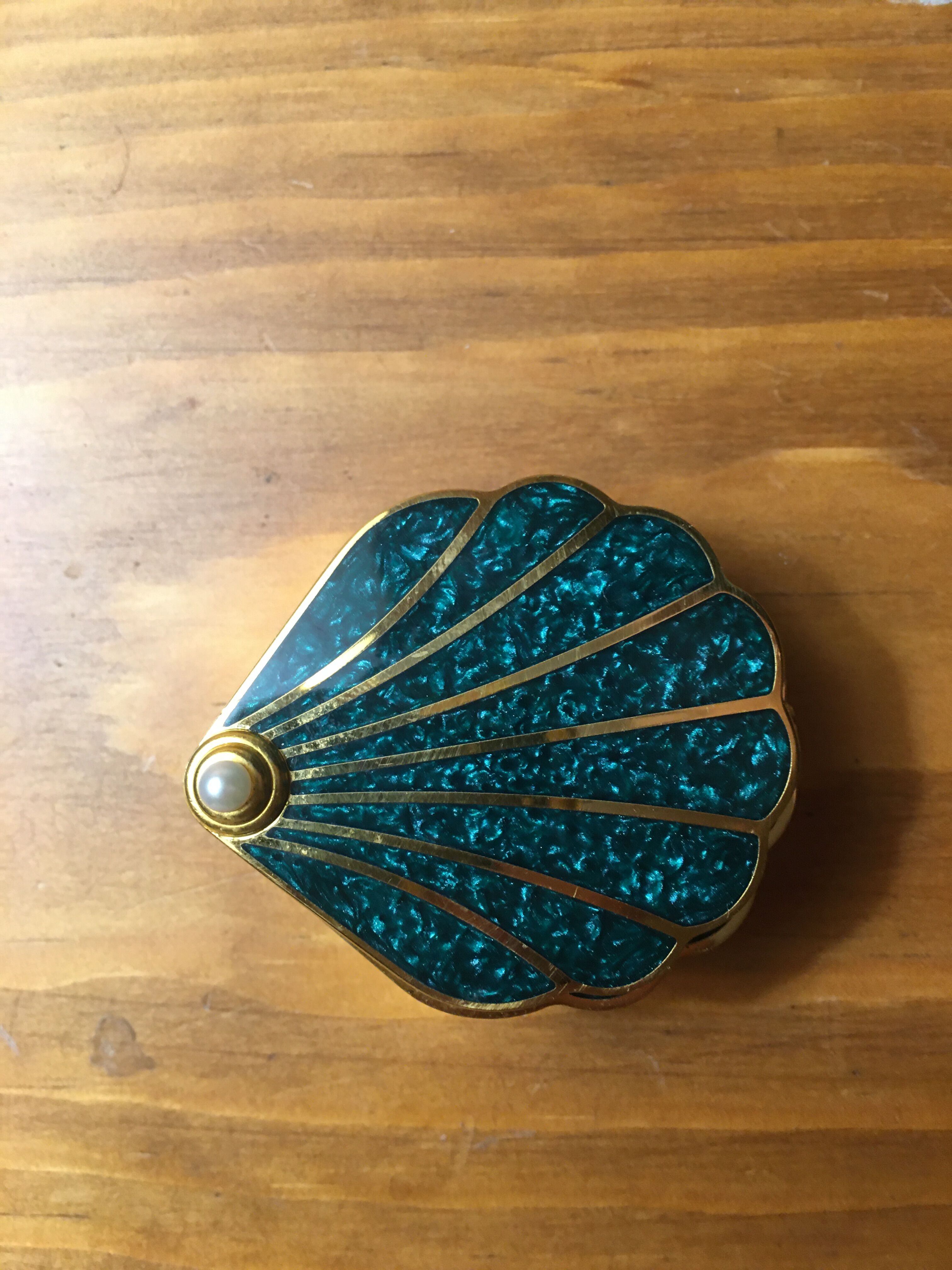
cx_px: 476
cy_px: 635
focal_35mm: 29
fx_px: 1063
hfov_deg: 48.2
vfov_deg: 61.7
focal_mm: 4.15
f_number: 2.2
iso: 80
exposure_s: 1/17
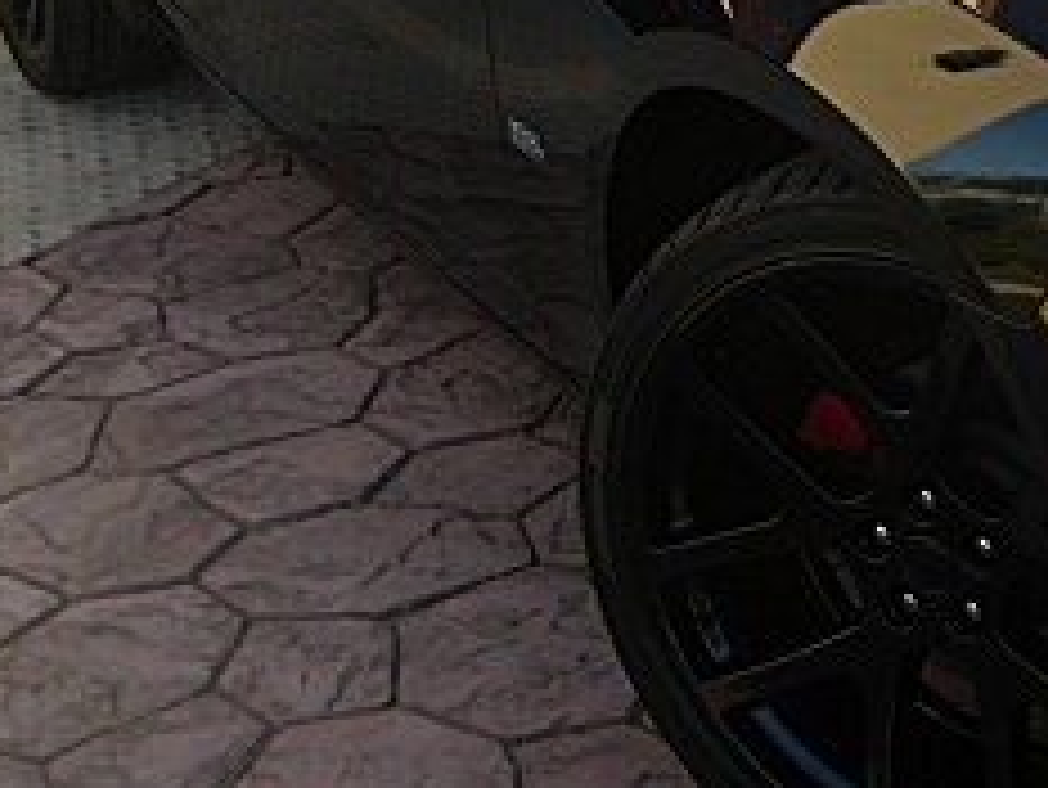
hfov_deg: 18.7
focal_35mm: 99
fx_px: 2999
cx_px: 1268
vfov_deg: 14.9
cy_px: 162
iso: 50
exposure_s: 1/160
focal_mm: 6.3
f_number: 2.8
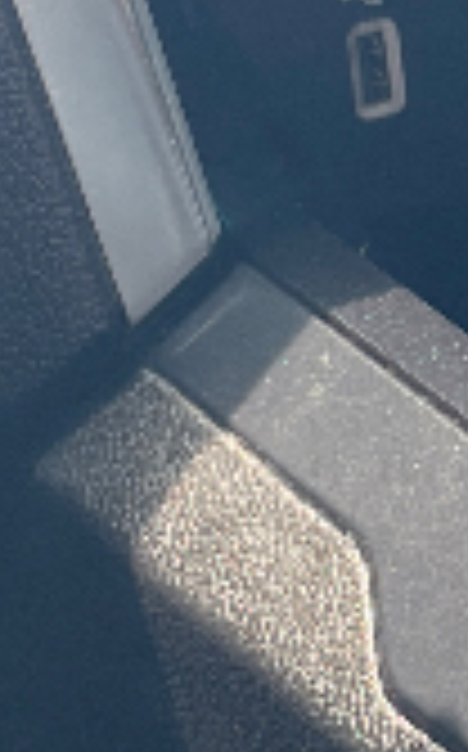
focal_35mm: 169
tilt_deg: -28.3
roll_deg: -1.8
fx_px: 3458
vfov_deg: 12.4
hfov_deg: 7.5
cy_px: 288
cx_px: 855
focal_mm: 4.2
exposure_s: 1/121
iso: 64
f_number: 1.6
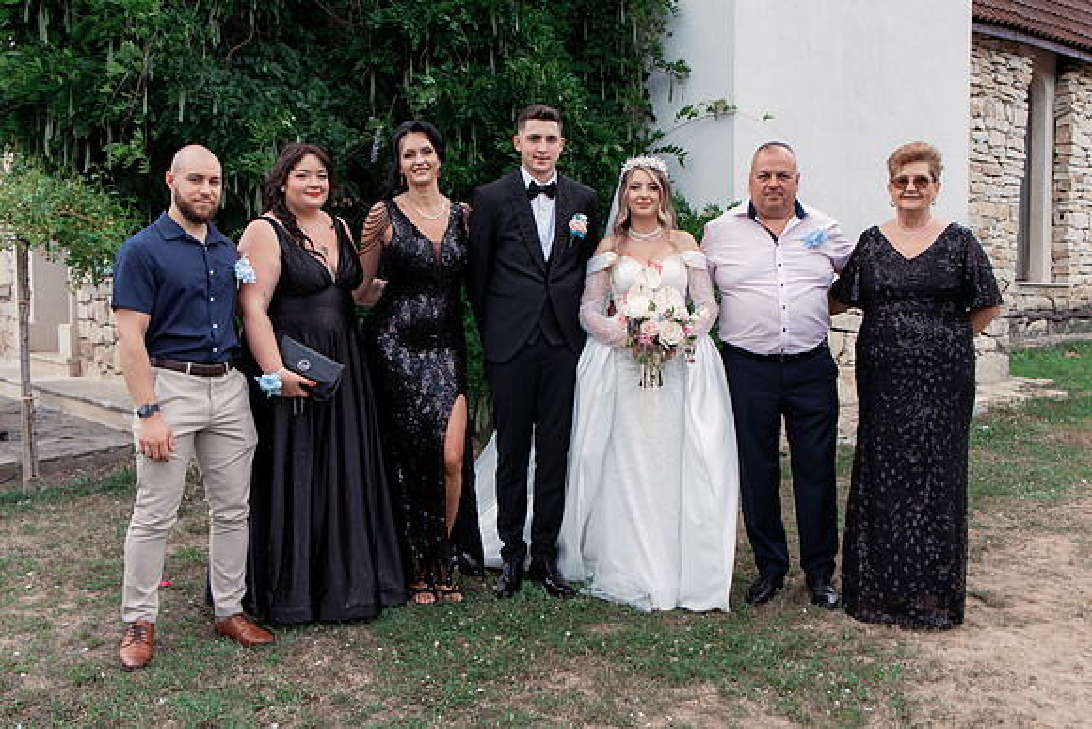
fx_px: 1080
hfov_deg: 53.6
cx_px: 551
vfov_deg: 37.3
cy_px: 365
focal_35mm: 36
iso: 160
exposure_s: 1/400
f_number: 4
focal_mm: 35
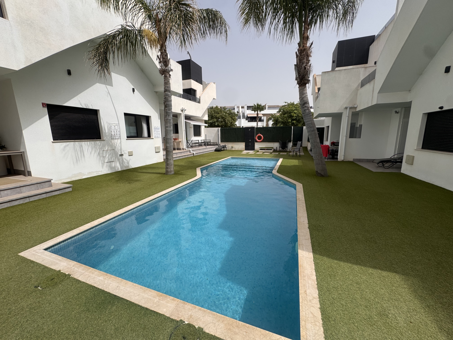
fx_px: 183
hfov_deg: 102.1
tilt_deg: -10.6
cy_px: 170
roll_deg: +2.3
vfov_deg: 85.7
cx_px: 226
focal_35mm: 14
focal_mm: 2.22
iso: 50
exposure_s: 1/2674
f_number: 2.2
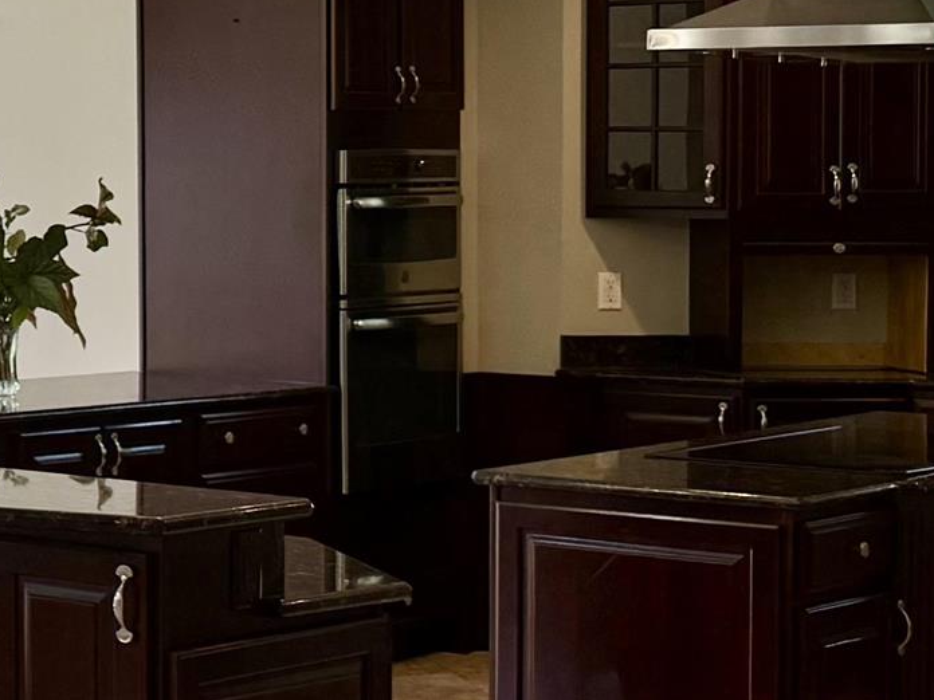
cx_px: -789
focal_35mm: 106
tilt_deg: -1.2
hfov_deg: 15.6
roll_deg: +1.0
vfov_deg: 13.9
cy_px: 221
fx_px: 2860
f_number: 1.78
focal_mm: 6.76
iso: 125
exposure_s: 1/228
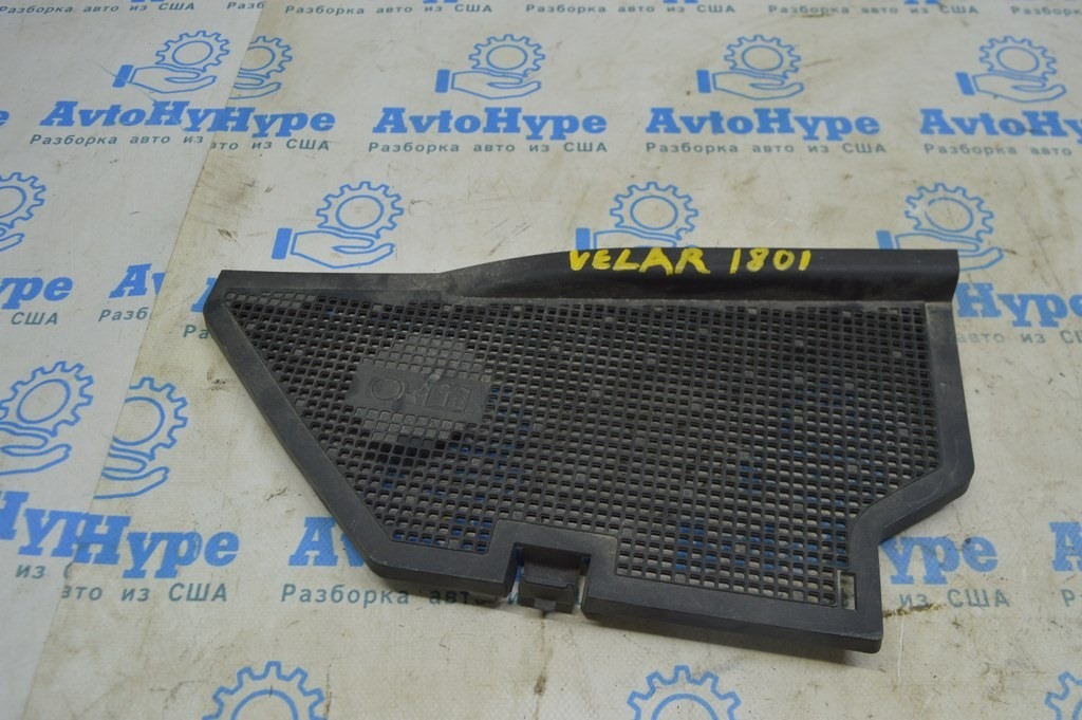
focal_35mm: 30
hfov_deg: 62.0
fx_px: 901
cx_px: 541
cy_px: 360
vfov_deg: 43.5
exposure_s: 1/40
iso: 400
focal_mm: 20
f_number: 5.6
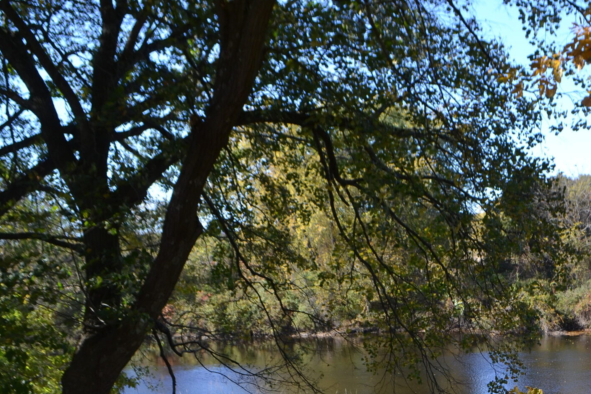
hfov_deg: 32.6
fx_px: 968
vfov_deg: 22.3
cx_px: 509
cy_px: 375
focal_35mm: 59
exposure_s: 1/125
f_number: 5.6
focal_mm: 18
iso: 100
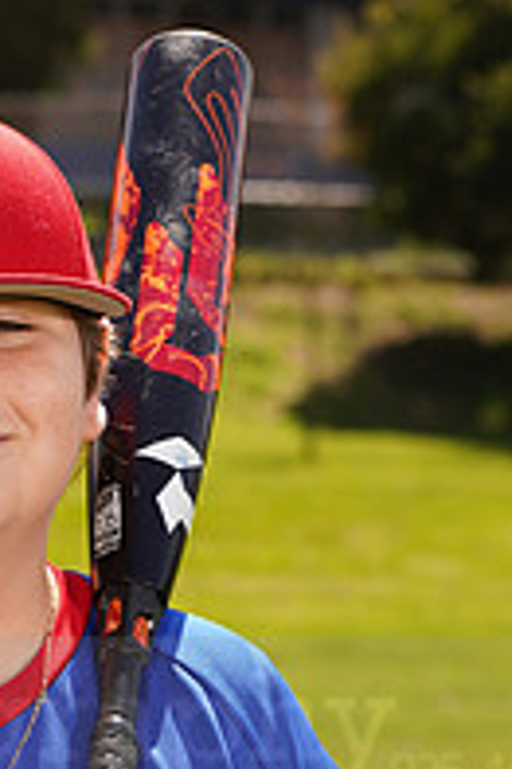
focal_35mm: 295
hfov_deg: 4.6
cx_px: -119
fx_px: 6304
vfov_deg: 7.0
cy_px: 691
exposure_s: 1/160
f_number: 9
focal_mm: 100
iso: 100
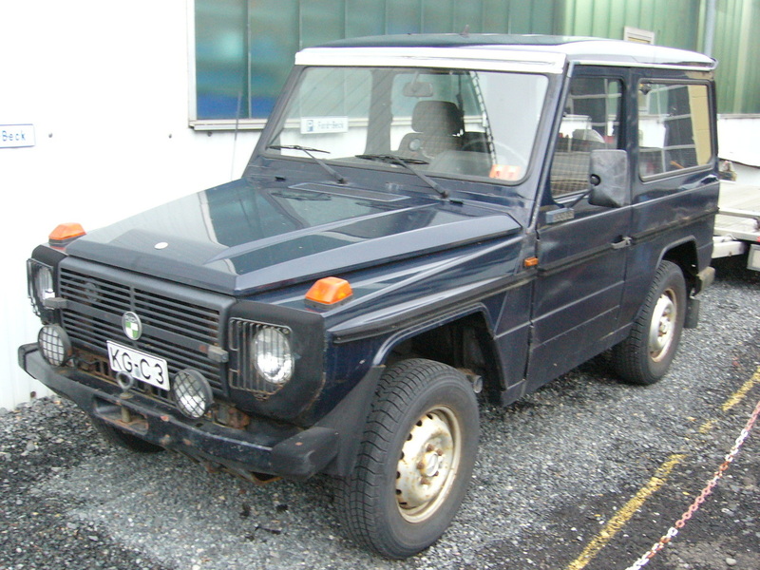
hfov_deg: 46.8
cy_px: 285
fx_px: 878
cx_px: 380
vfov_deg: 36.0
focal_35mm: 40
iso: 200
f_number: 3
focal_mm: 6.6
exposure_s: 1/8
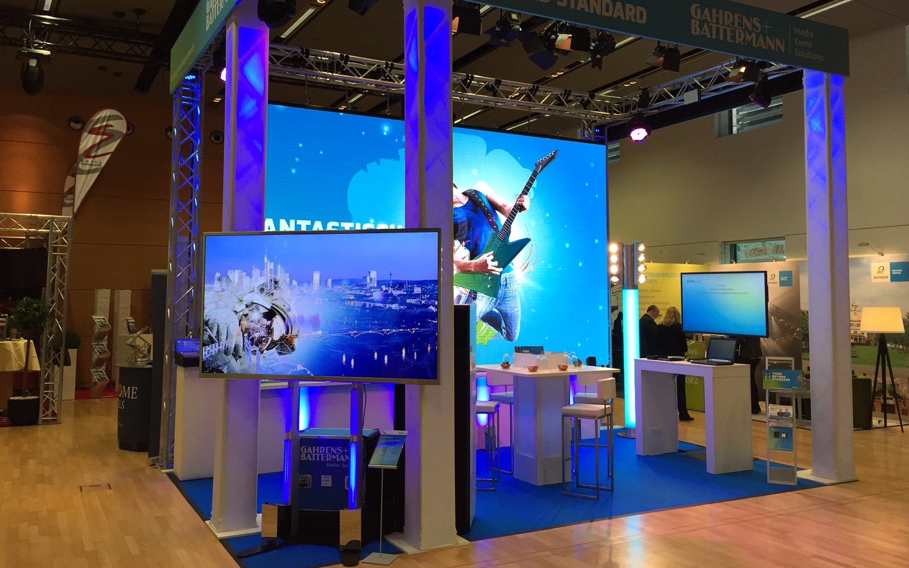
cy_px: 250
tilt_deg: +2.7
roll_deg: -0.5
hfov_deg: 61.2
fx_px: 768
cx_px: 453
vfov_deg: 40.5
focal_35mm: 31
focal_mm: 4.15
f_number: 2.2
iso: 32
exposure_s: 1/40
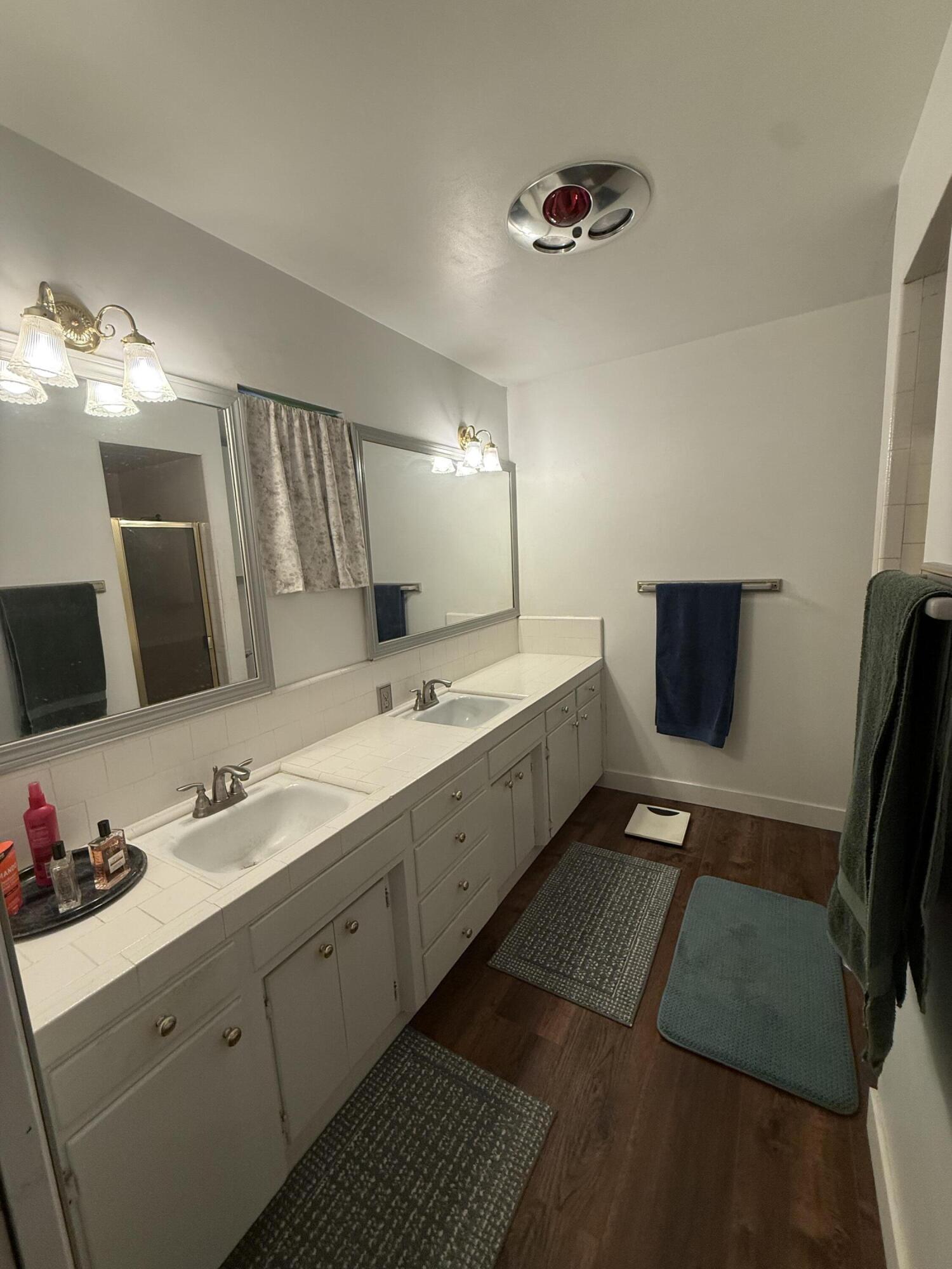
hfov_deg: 85.7
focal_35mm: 14
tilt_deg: -8.4
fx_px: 513
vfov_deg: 102.1
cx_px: 476
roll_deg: +2.1
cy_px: 634
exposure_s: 1/120
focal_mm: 2.22
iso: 160
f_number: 2.2
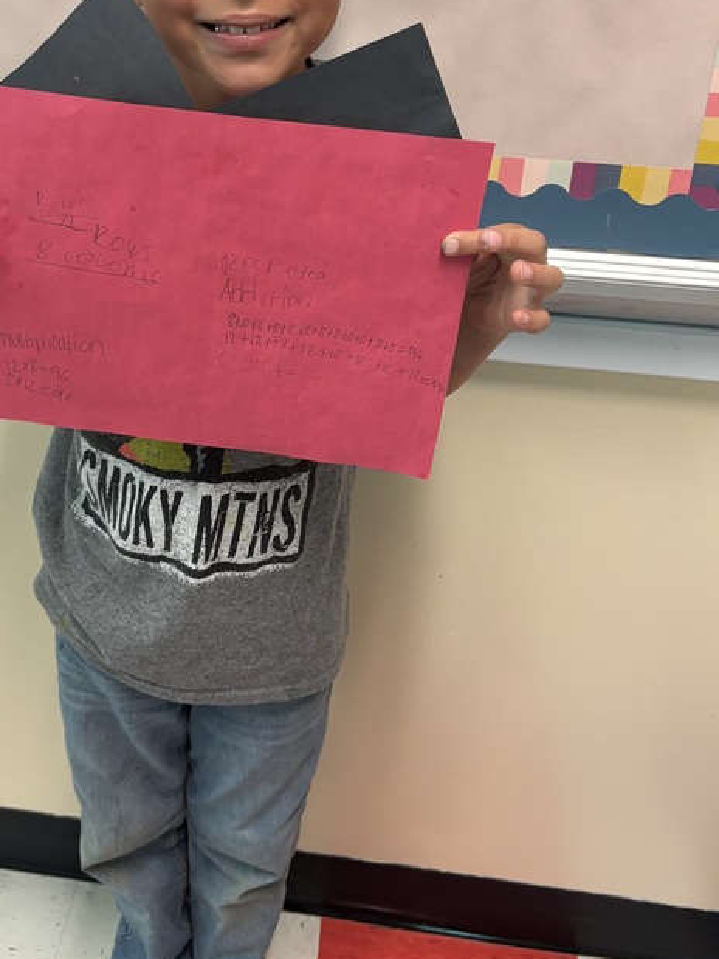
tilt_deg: -27.8
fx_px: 1191
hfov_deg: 33.3
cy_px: 338
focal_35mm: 43
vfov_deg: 43.4
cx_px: 236
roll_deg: -2.0
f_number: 1.6
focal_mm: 5.96
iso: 200
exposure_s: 1/60
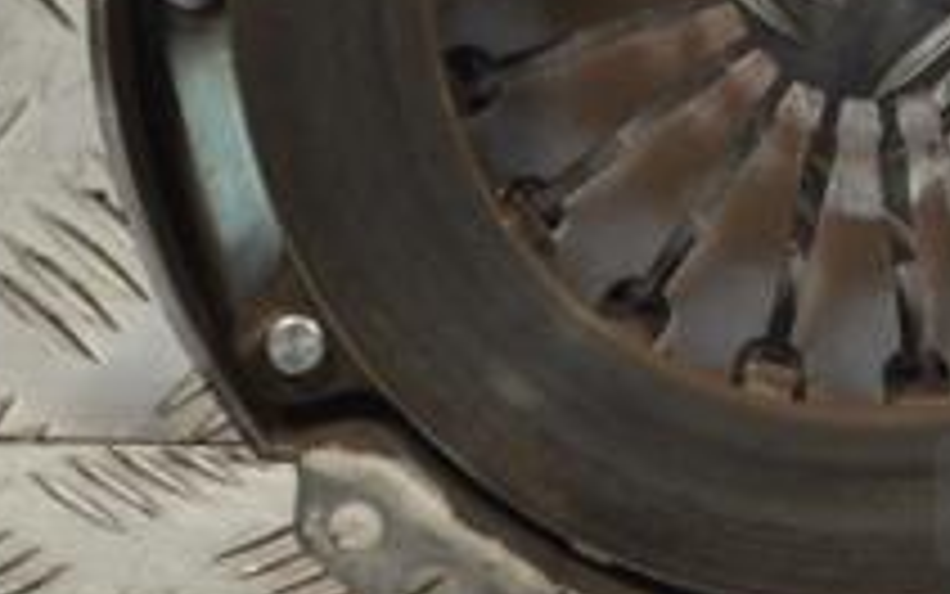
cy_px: -99
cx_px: 851
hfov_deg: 8.7
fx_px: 6201
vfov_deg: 5.5
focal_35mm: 239
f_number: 5.6
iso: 500
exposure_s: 1/60
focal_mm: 55
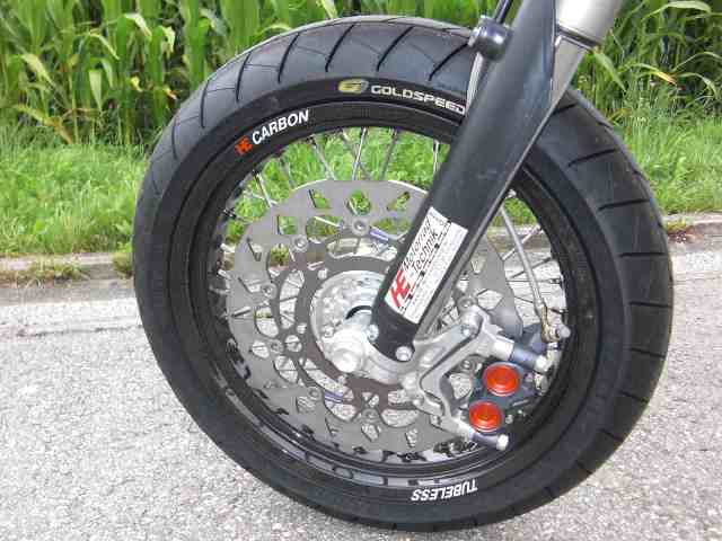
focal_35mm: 33
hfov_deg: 55.4
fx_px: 688
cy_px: 270
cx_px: 361
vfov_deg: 42.9
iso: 50
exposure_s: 1/125
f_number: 2.7
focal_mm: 5.8
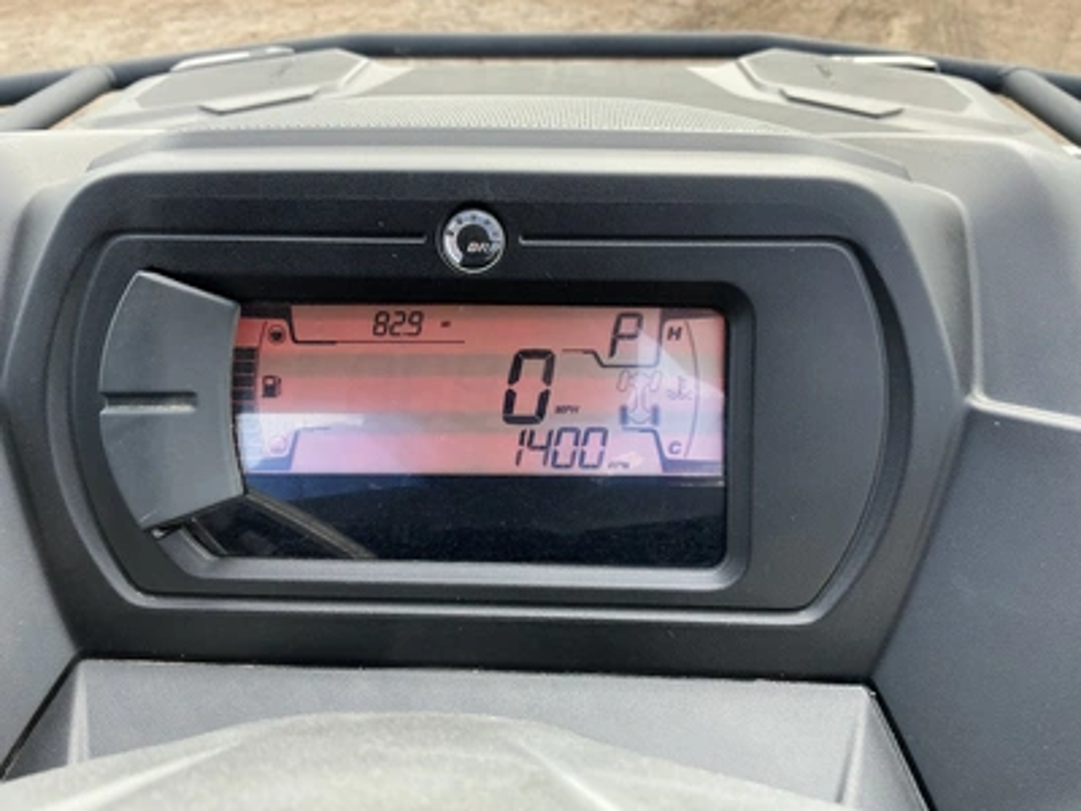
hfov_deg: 63.4
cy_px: 406
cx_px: 540
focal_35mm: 28
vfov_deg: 49.7
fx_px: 874
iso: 25
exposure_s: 1/151
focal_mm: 3
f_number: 1.8
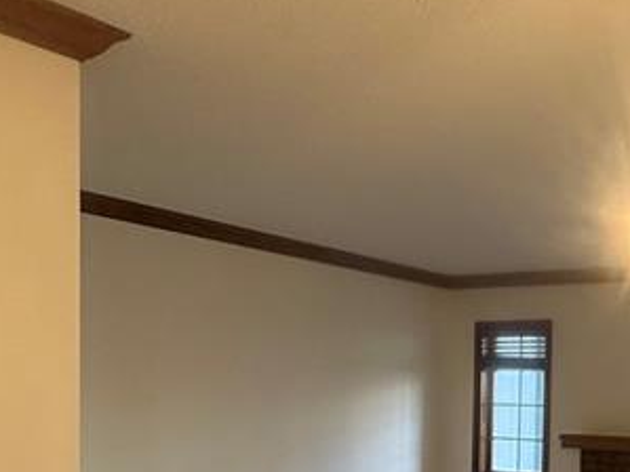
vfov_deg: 28.6
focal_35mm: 48
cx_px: 666
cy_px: 457
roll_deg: -1.6
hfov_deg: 35.0
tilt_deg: -2.7
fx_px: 873
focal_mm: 2.22
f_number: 2.2
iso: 250
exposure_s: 1/120
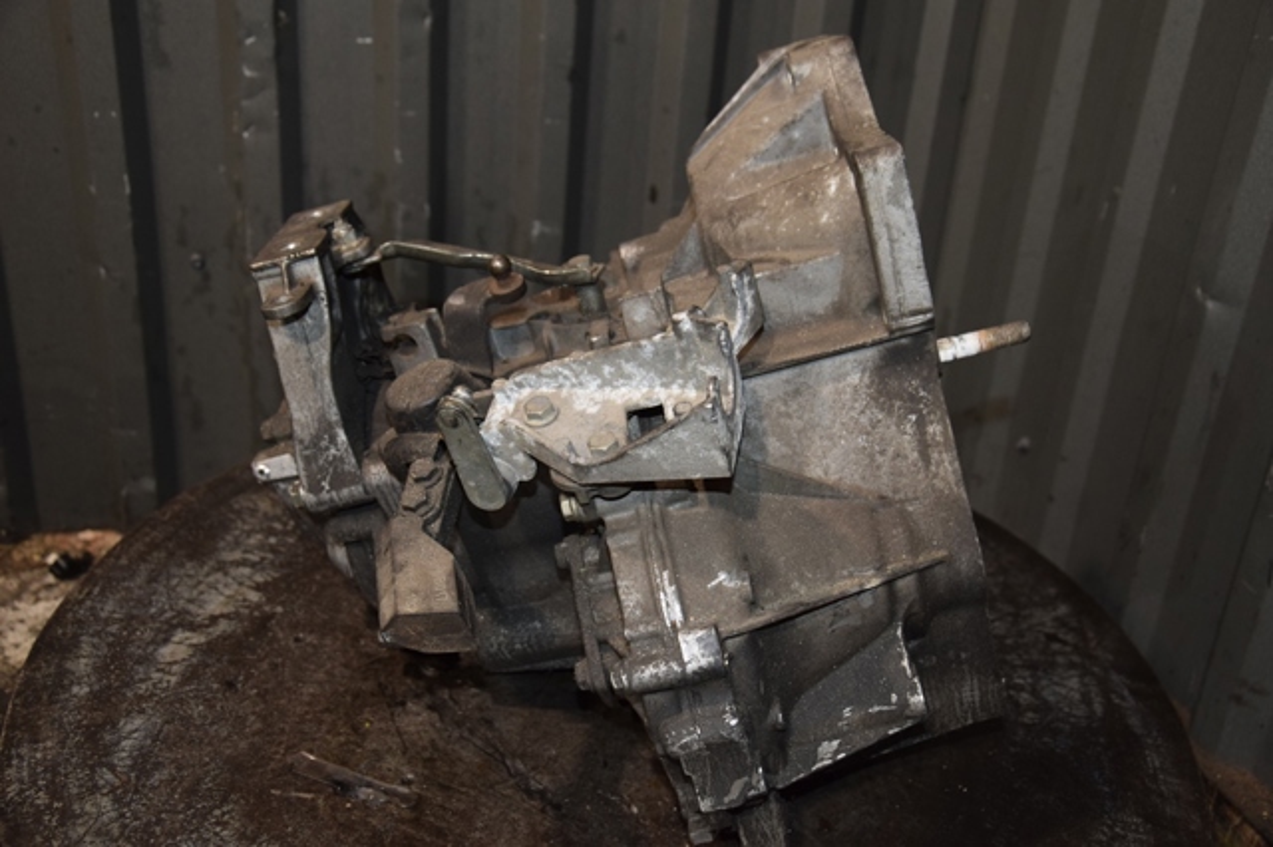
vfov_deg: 35.5
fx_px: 1325
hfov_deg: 51.3
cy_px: 424
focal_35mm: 38
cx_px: 636
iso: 800
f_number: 5
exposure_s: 1/60
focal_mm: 25
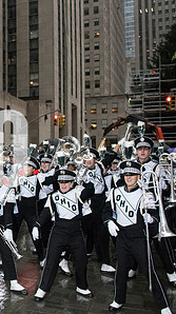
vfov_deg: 42.1
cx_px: -52
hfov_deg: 22.0
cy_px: 160
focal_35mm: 49
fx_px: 408
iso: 10000
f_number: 2.8
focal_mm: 24
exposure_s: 1/4000
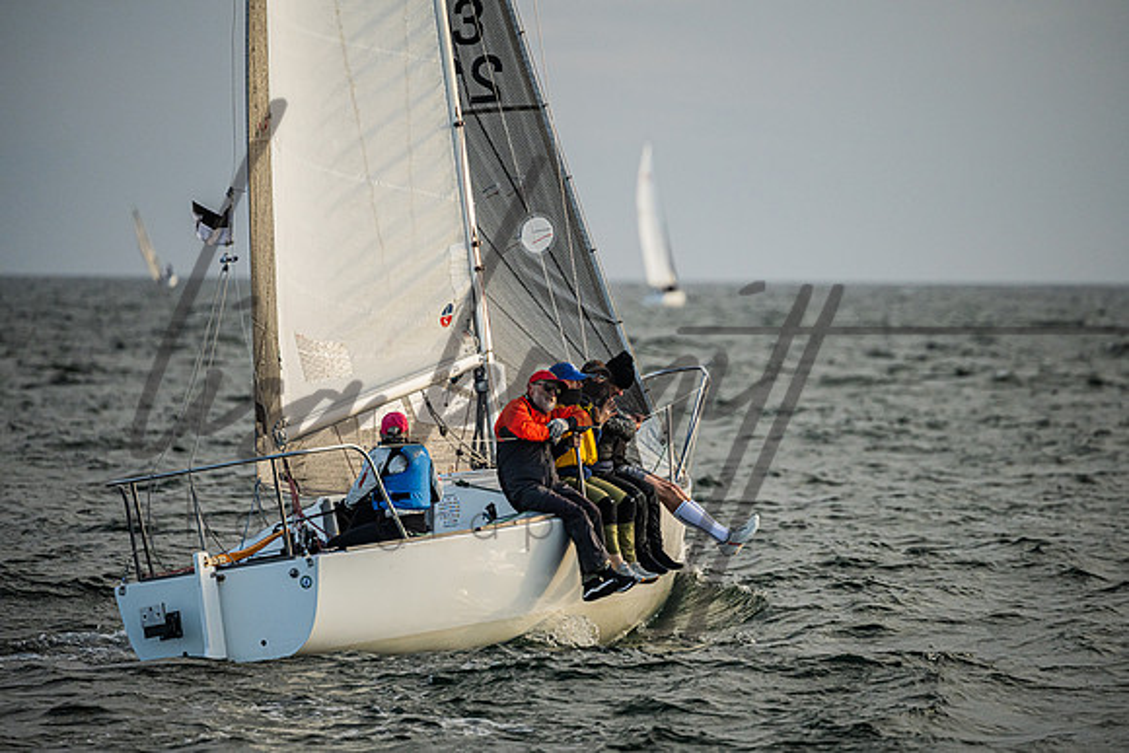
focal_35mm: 422
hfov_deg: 4.9
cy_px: 376
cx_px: 564
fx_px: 13241
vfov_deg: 3.3
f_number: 5.6
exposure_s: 1/3200
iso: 640
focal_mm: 400
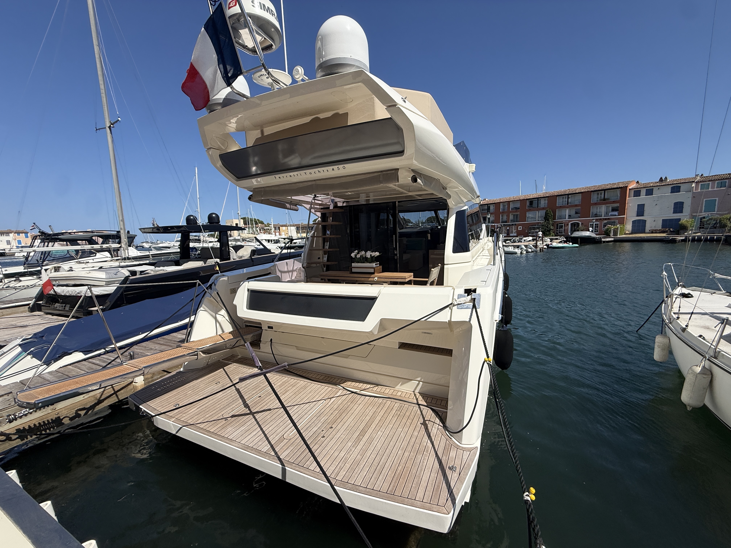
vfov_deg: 85.7
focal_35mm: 14
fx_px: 296
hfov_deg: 102.1
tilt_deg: -7.2
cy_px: 274
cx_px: 366
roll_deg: +2.0
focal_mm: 2.22
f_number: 2.2
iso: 50
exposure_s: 1/3891
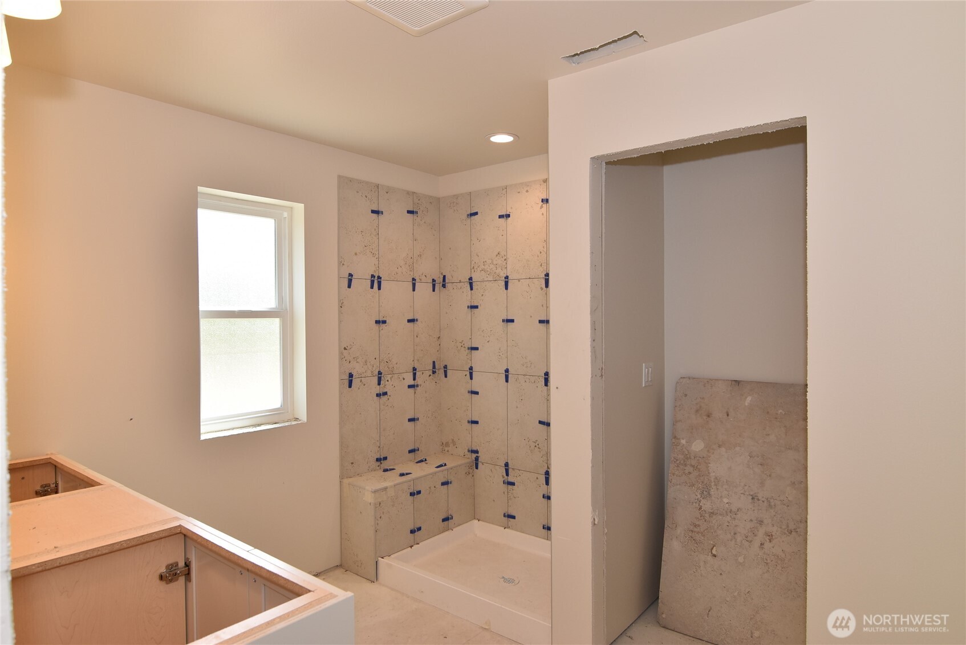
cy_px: 322
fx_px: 564
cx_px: 483
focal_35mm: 21
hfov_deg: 81.2
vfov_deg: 59.6
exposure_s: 1/160
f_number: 6.3
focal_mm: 14
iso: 400
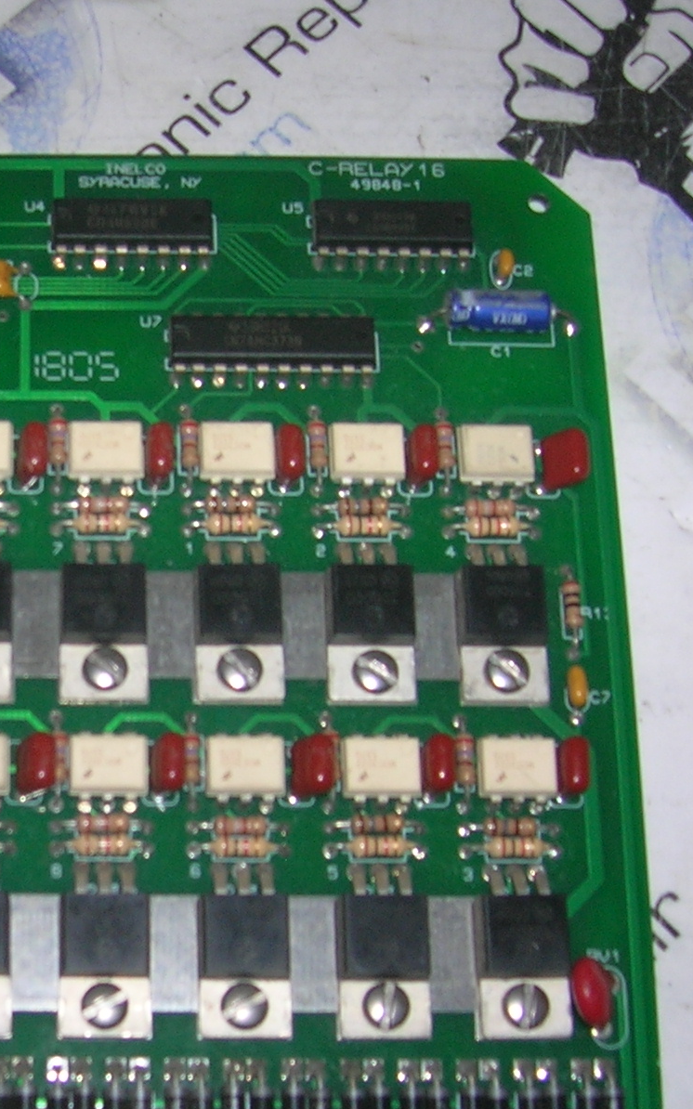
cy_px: 698
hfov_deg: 18.3
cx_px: -34
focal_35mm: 69
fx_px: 2086
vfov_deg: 29.7
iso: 50
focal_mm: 5.7
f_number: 2.9
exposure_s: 1/60.1
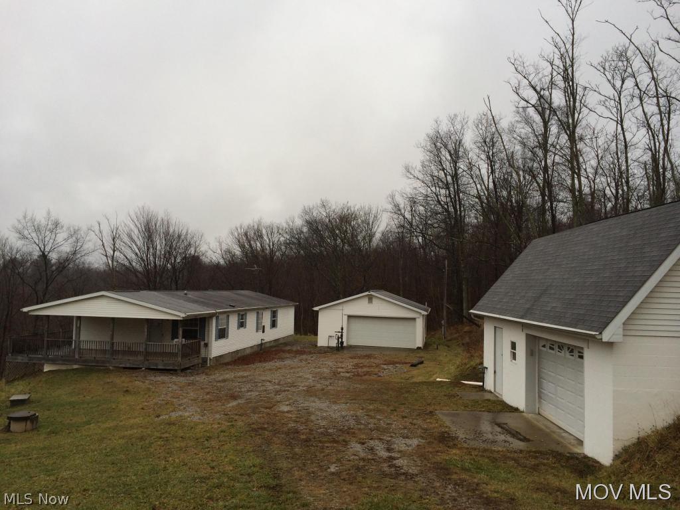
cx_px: 340
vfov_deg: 46.8
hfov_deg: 60.0
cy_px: 255
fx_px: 589
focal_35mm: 30
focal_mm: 4.12
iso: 32
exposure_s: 1/308
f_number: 2.2
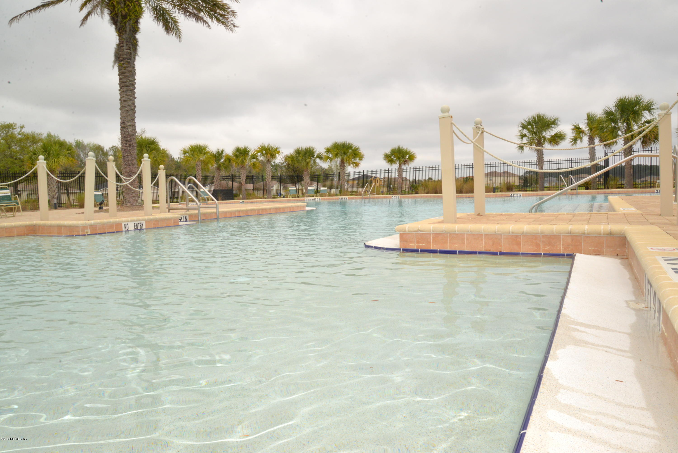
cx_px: 339
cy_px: 226
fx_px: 452
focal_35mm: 24
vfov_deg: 53.2
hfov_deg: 73.7
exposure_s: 1/200
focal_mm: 24
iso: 800
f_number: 22
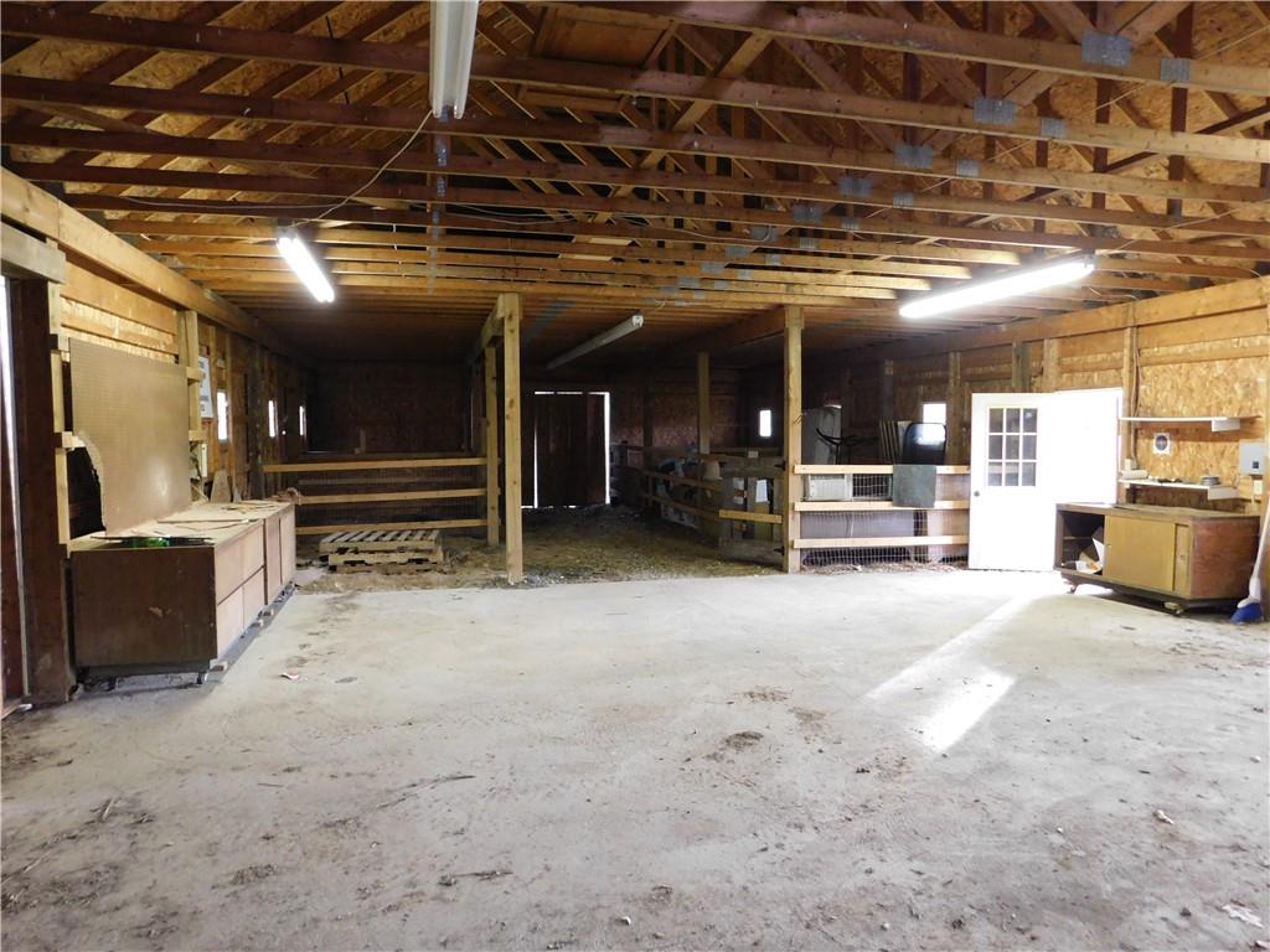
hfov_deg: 73.9
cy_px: 476
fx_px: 844
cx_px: 635
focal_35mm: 23
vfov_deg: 58.9
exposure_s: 1/13
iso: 400
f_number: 3
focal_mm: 4
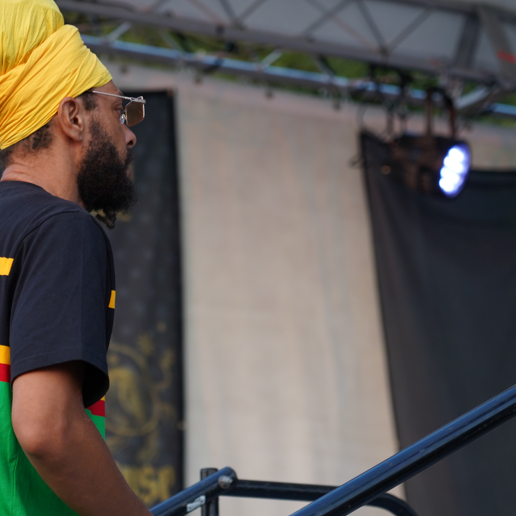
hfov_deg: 11.0
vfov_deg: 11.0
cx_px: 200
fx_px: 2681
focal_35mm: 159
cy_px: 262
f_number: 4
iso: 640
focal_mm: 105
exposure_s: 1/160
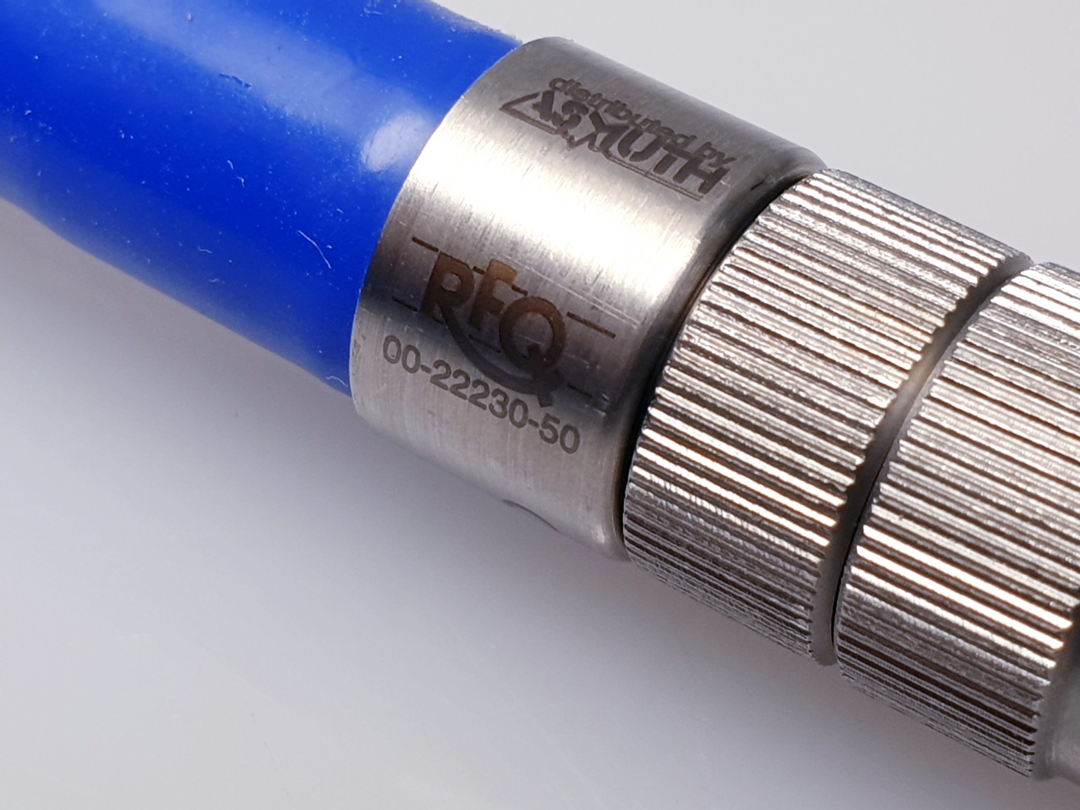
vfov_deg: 53.1
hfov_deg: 67.3
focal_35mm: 26
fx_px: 811
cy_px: 405
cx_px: 540
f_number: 2.4
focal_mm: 4.3
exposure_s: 1/100
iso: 50
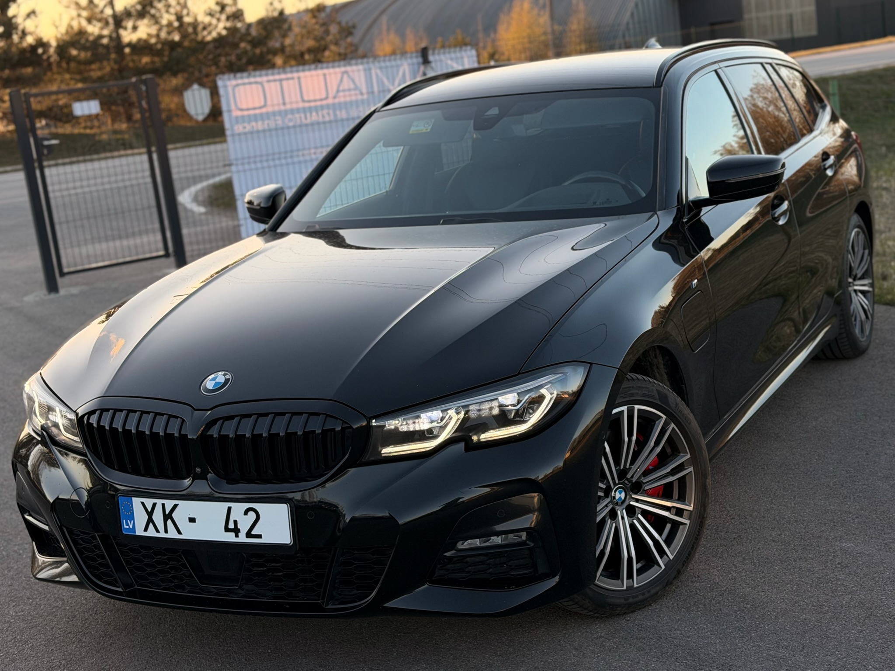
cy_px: 336
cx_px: 448
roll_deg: -0.2
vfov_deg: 30.3
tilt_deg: -11.4
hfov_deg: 39.7
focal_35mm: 48
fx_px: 1241
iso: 80
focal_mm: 6.76
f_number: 1.78
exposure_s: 1/405
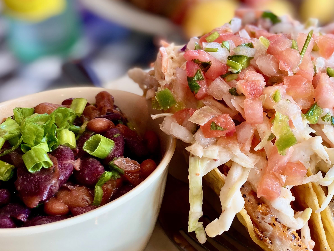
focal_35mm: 44
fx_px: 425
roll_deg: -0.3
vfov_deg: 32.7
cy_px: 160
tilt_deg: -37.1
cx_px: 263
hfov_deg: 41.3
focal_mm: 4.25
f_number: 1.8
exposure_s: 1/120
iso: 40
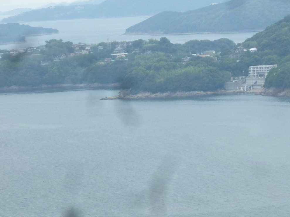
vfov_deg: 5.9
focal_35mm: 250
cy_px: 58
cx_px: 174
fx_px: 2094
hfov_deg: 7.9
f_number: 5.1
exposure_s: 1/160
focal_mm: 21.7
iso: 100
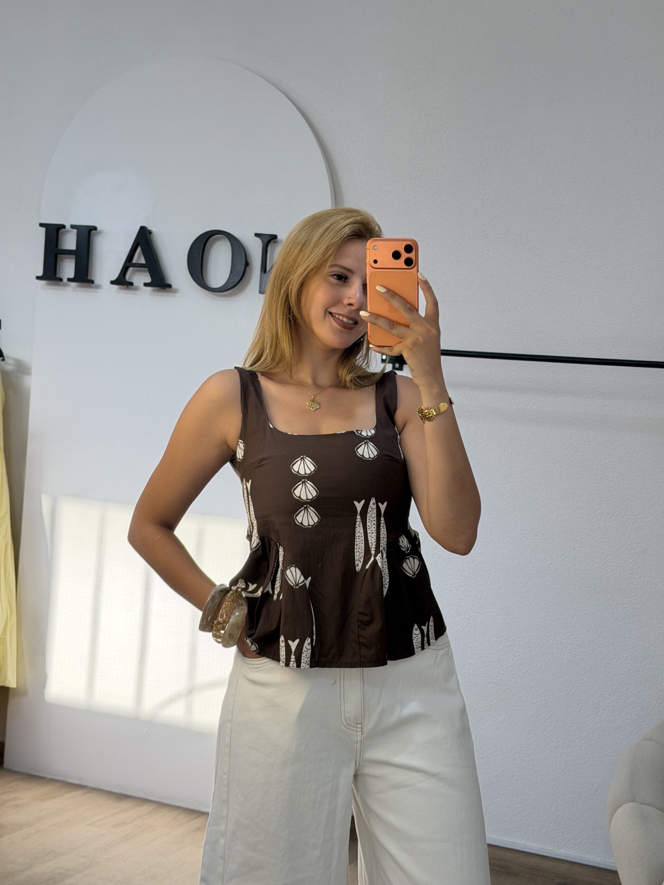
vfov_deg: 39.7
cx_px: 332
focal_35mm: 48
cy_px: 442
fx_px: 1228
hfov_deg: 30.3
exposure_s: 1/311
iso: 80
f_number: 1.78
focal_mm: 6.76
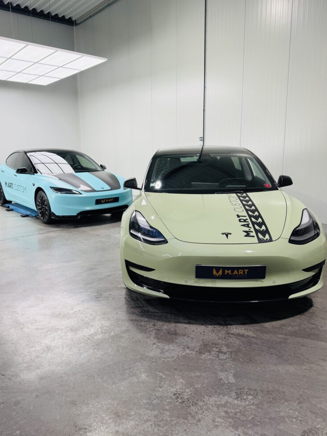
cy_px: 212
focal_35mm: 25
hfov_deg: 54.9
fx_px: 315
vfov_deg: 69.4
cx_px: 161
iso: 64
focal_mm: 6.76
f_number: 1.78
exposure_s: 1/100
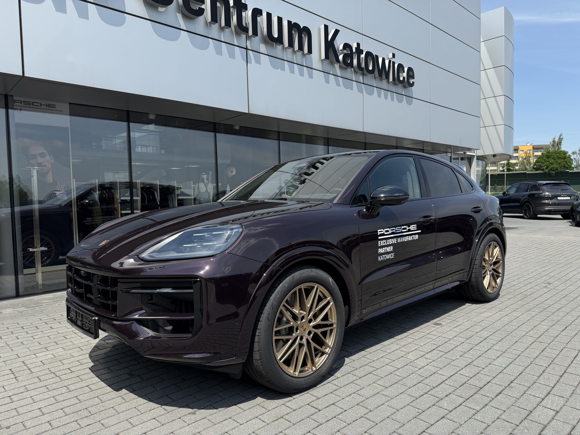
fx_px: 402
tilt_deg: -2.3
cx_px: 290
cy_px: 218
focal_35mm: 24
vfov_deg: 56.8
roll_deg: +1.7
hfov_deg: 71.6
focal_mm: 6.76
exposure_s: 1/3584
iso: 100
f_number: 1.78
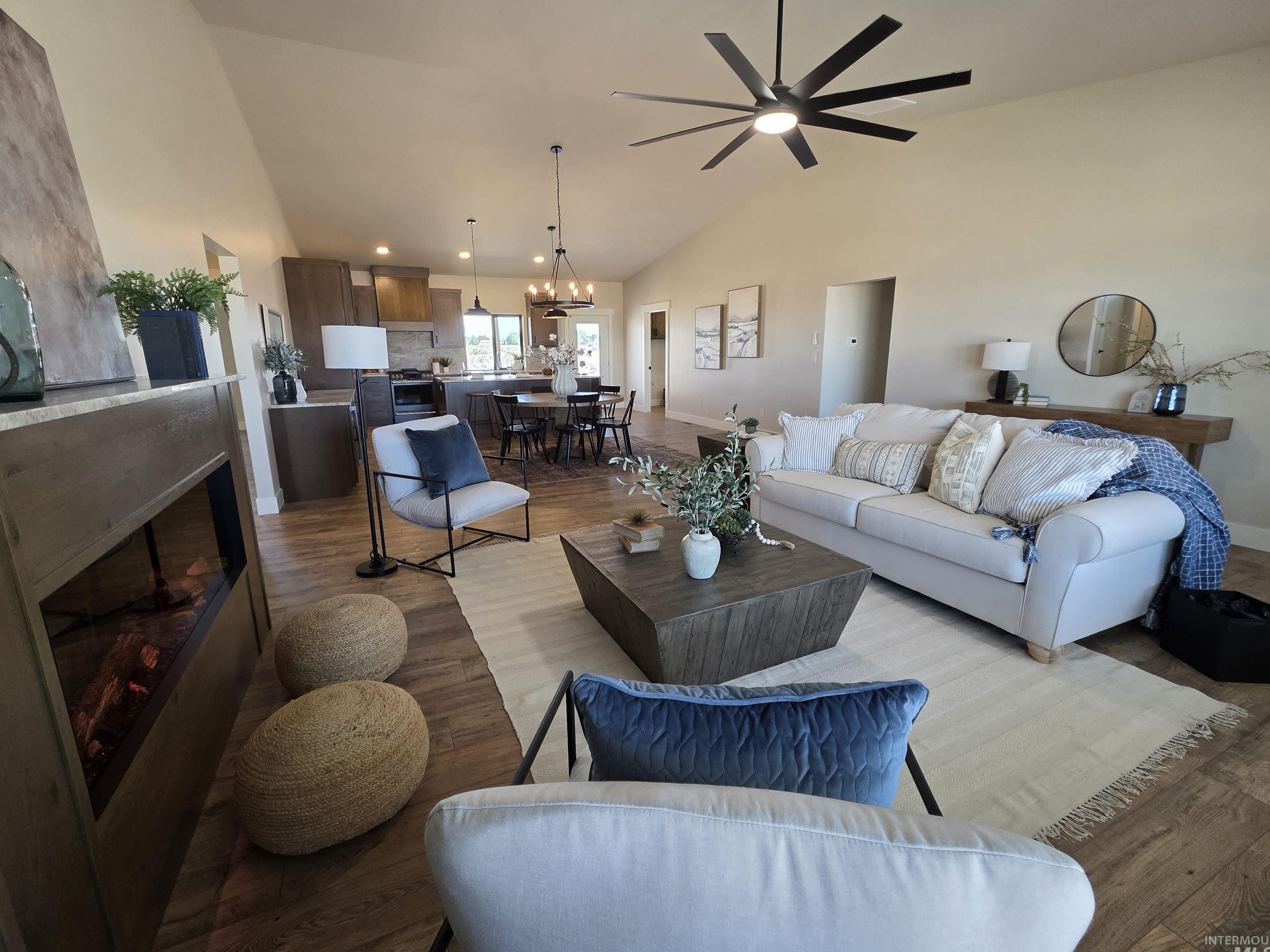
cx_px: 624
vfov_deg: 85.7
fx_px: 514
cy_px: 474
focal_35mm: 14
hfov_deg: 102.1
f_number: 1.9
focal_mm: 2.2
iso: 250
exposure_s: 1/120
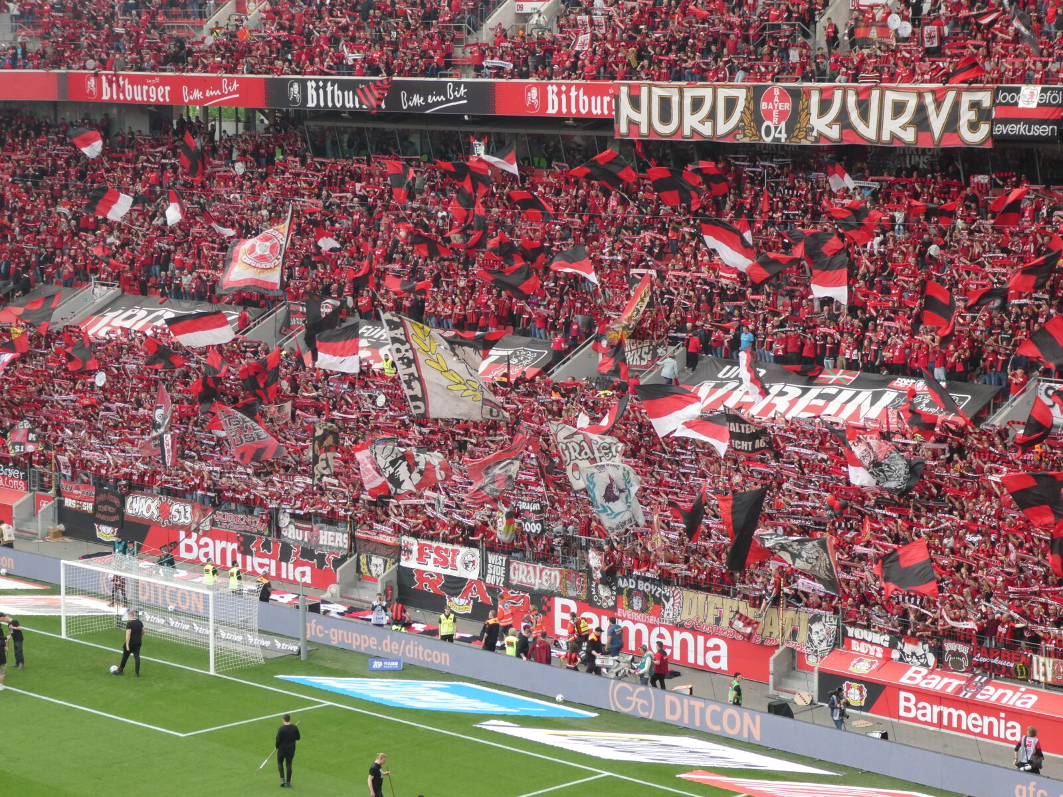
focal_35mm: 84
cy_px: 398
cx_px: 532
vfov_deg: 17.6
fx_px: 2580
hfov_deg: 23.3
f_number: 4.8
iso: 160
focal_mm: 15
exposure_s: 1/125
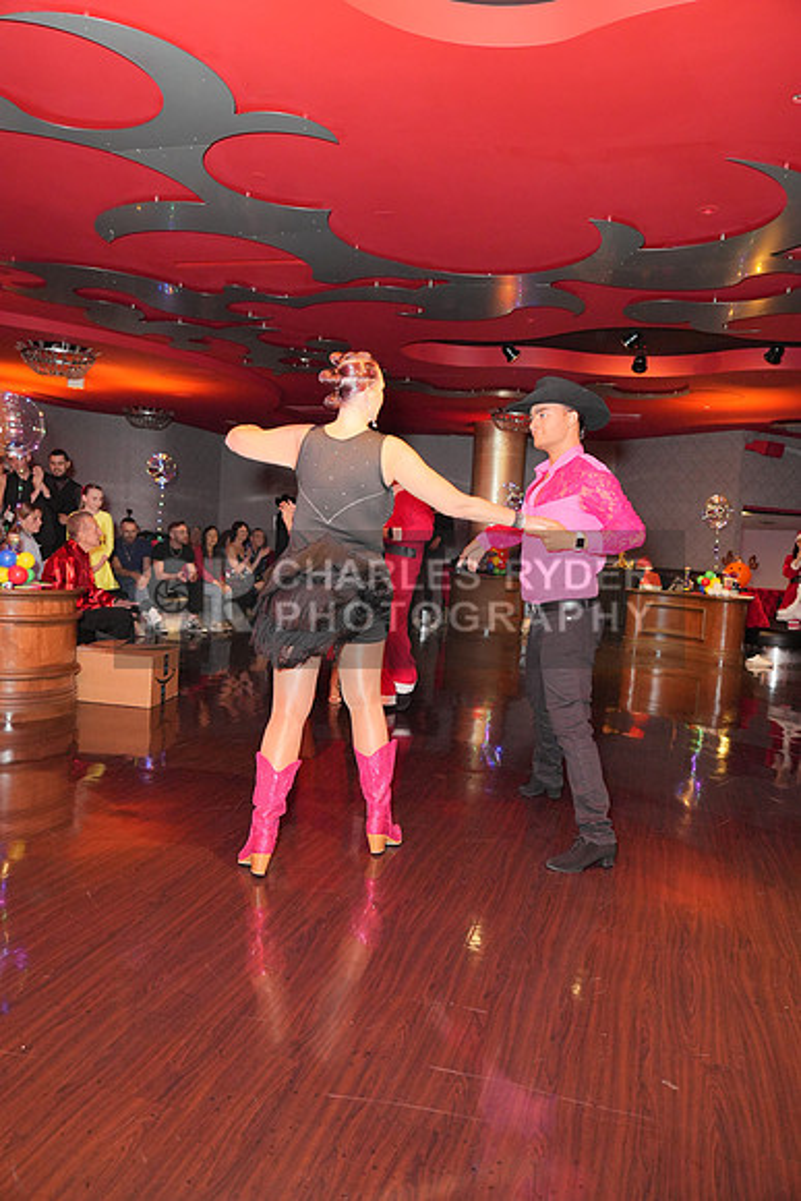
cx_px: 400
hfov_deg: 48.0
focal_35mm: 27
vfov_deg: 67.4
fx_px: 901
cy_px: 600
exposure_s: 1/200
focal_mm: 27
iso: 4000
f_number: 4
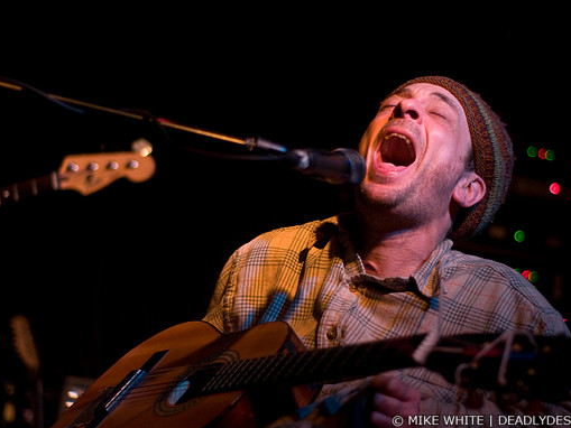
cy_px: 215
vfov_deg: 18.0
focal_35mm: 82
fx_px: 1353
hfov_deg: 23.8
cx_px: 315
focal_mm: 50
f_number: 1.8
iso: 1000
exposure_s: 1/80
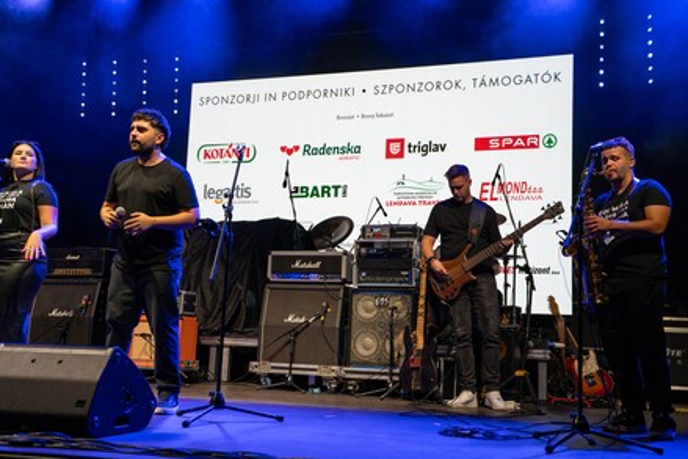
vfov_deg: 32.7
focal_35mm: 41
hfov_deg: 47.4
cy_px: 229
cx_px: 348
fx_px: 784
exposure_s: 1/125
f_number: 2.8
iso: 250
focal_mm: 40
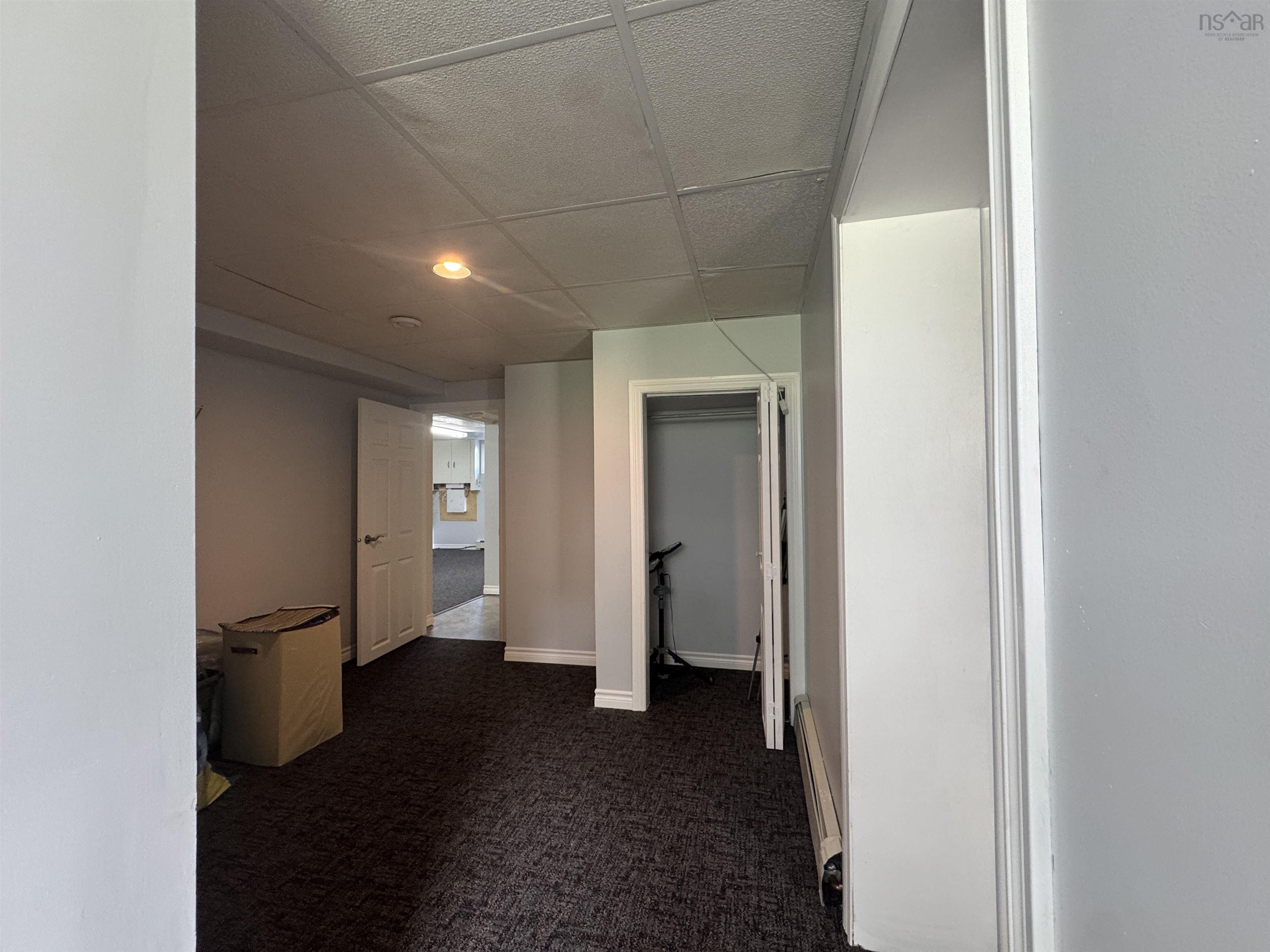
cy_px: 476
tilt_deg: +2.1
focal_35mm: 14
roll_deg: +2.2
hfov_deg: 102.1
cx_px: 635
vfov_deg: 85.7
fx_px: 514
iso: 200
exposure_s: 1/60
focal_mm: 2.22
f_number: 2.2
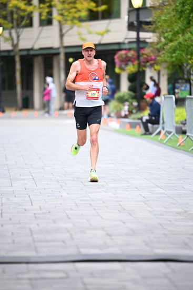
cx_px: 96
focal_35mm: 180
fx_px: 1446
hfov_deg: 7.6
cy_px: 145
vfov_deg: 11.4
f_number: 2.8
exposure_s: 1/1250
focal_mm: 180
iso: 1250
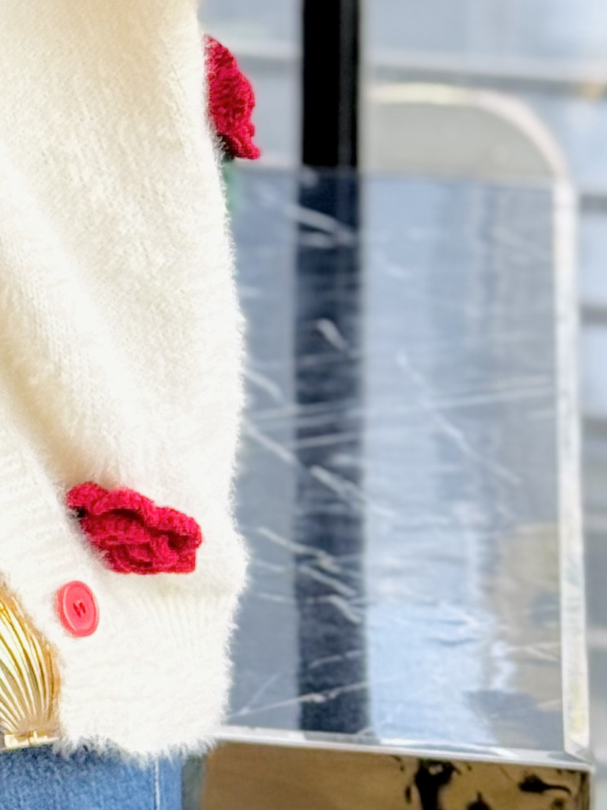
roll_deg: -0.9
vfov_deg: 10.7
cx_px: -273
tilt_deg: -4.2
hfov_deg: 8.3
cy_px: -496
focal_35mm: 176
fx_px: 4115
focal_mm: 6.76
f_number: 1.78
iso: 80
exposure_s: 1/100
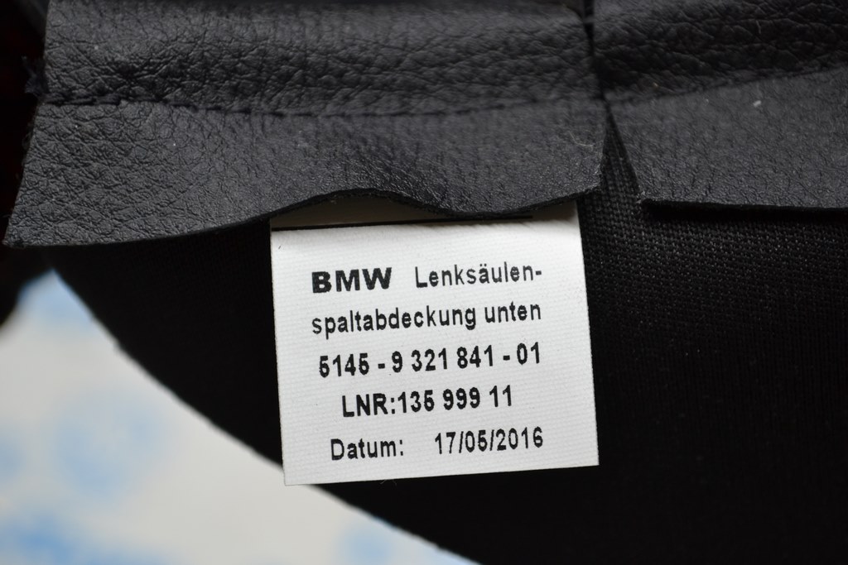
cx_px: 424
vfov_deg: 16.6
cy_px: 282
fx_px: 1943
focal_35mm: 82
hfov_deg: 24.6
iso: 450
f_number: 5.6
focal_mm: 55
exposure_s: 1/60
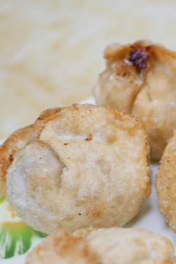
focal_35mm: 74
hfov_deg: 17.5
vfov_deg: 26.9
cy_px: 208
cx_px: 215
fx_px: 543
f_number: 1.7
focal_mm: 15
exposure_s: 1/60
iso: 250
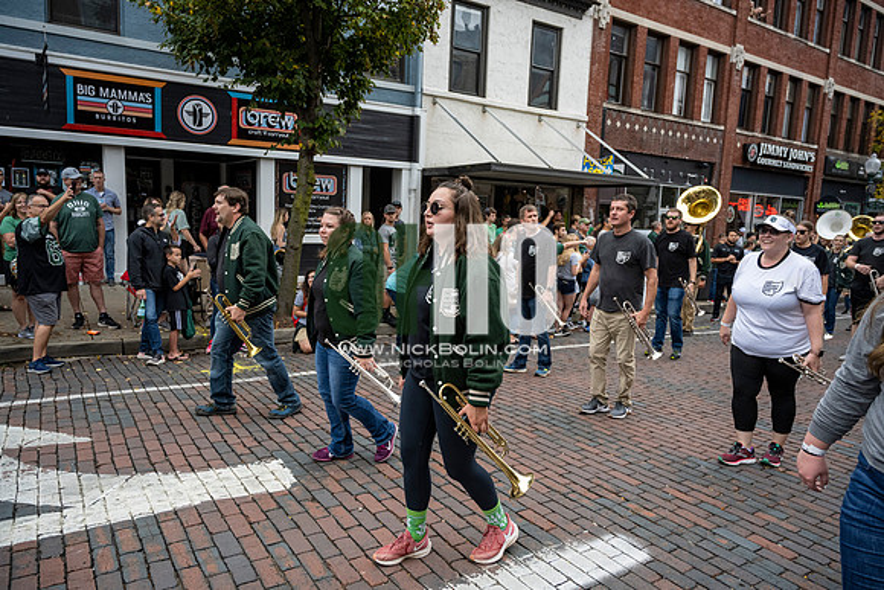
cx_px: 442
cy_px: 295
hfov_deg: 73.7
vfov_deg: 53.2
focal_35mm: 24
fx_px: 589
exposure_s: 1/1600
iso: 1000
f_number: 4
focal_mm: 24
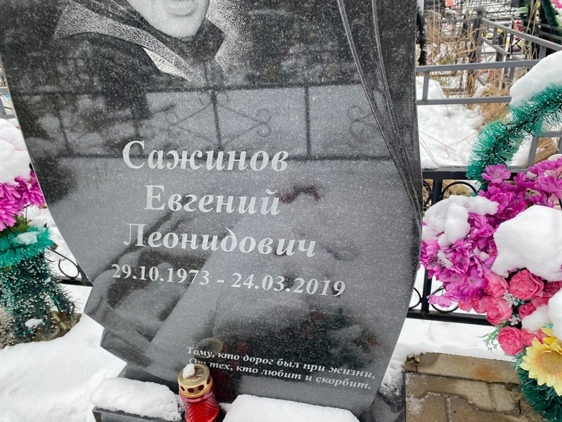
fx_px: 422
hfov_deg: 67.3
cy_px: 211
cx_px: 281
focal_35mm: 26
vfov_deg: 53.1
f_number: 1.8
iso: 32
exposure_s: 1/122
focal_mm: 4.25
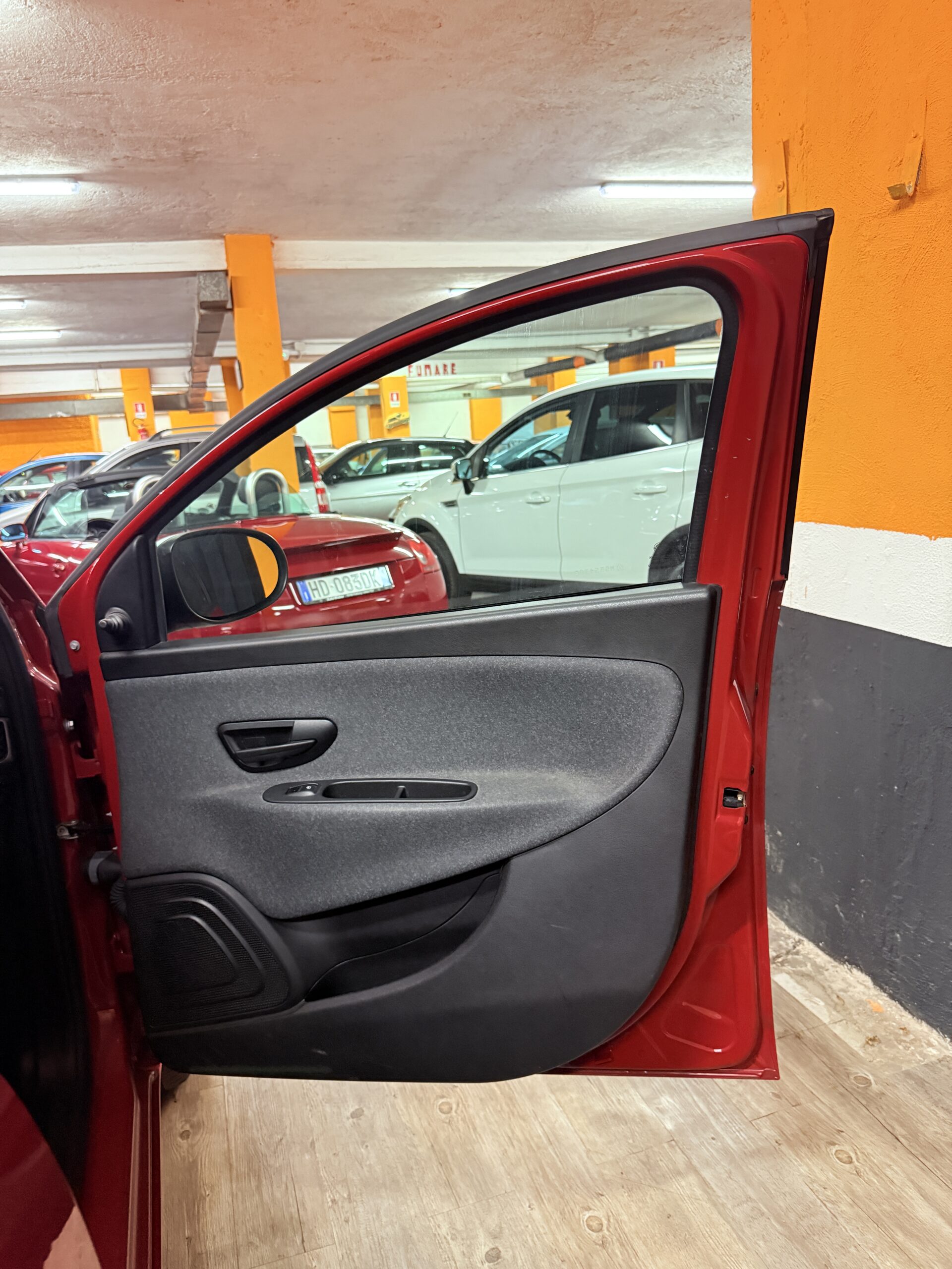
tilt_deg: -12.7
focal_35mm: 24
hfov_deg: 56.8
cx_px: 476
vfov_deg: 71.6
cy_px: 634
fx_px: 880
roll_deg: +2.7
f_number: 1.78
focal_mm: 6.76
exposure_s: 1/50
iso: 800
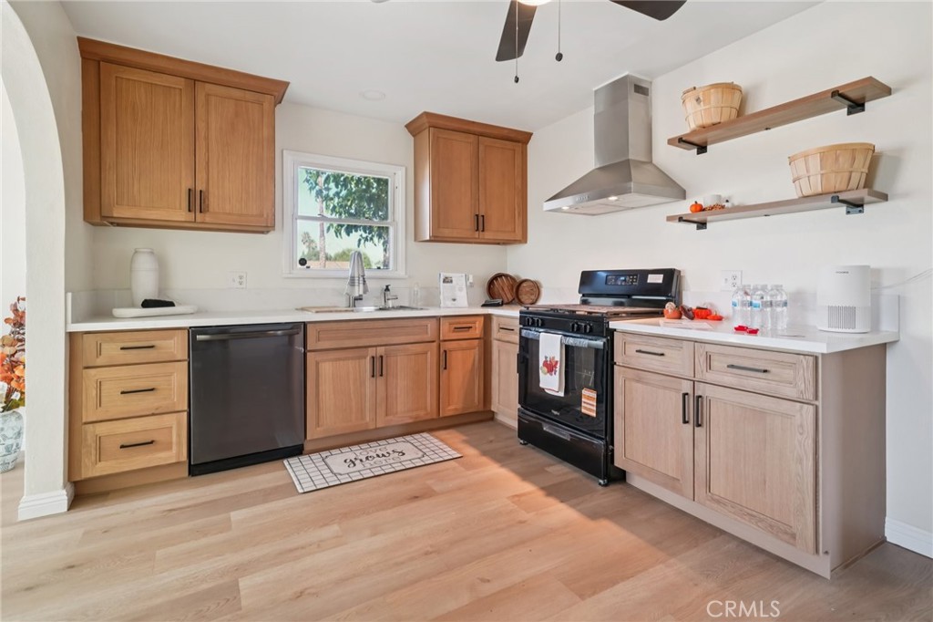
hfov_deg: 96.8
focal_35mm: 16
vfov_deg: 73.7
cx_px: 466
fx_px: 415
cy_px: 311
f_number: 8
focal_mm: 16
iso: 400
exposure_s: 1/8
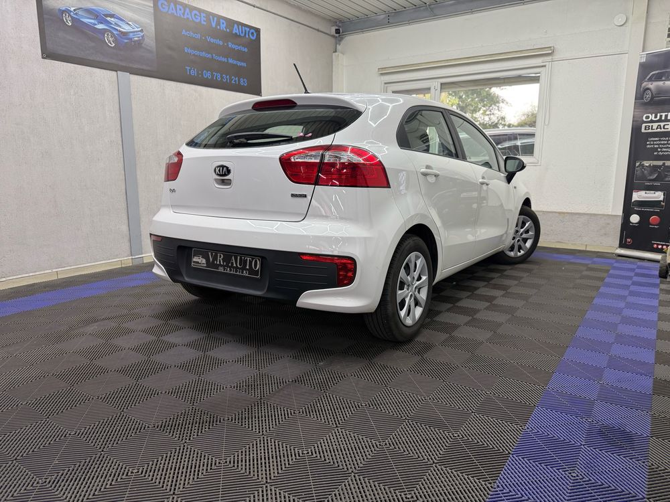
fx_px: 465
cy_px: 251
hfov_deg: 71.6
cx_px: 335
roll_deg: +0.8
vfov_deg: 56.8
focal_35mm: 24
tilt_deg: -9.6
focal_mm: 6.76
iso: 125
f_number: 1.78
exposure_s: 1/100
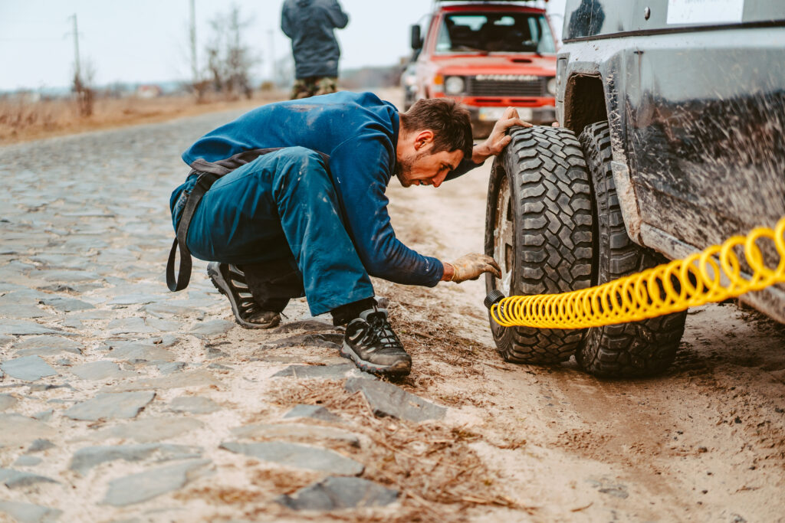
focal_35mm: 55
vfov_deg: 24.6
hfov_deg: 36.2
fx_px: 1199
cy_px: 262
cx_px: 392
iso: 400
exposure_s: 1/3200
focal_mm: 55
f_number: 2
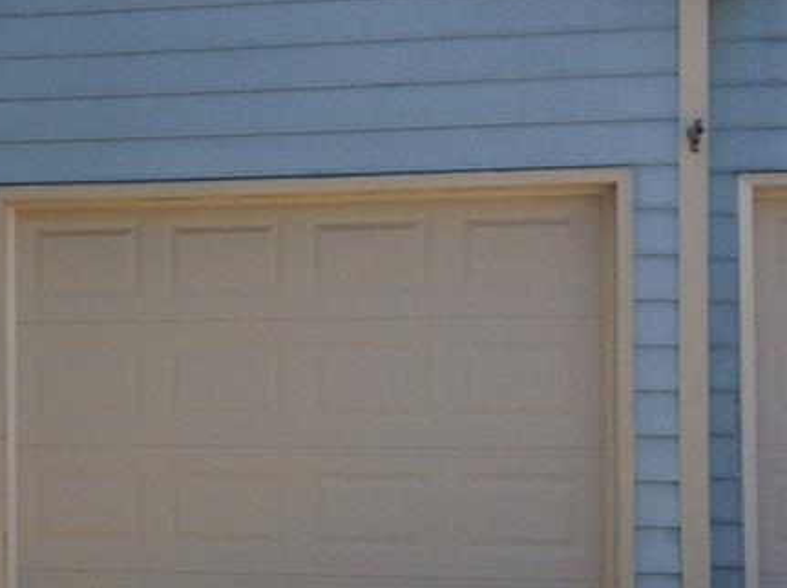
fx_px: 1725
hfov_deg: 24.0
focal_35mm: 76
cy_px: 338
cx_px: -88
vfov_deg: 19.3
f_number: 2.4
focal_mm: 3.3
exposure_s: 1/969
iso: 32
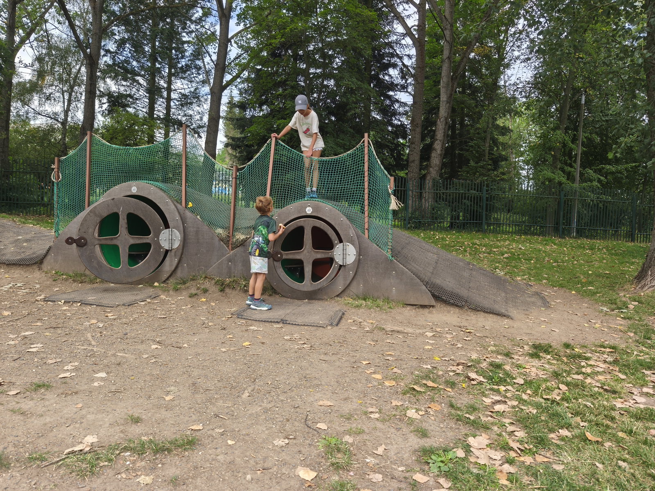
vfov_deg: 58.9
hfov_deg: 73.9
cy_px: 246
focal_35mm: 23
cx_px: 328
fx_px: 435
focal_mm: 6.18
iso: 64
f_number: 1.65
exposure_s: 1/99.9
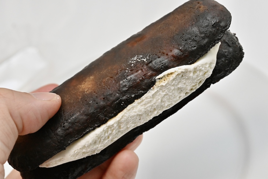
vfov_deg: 22.6
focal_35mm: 60
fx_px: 447
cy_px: 90
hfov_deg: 33.4
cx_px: 134
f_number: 11
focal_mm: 60
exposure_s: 1/200
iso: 6400
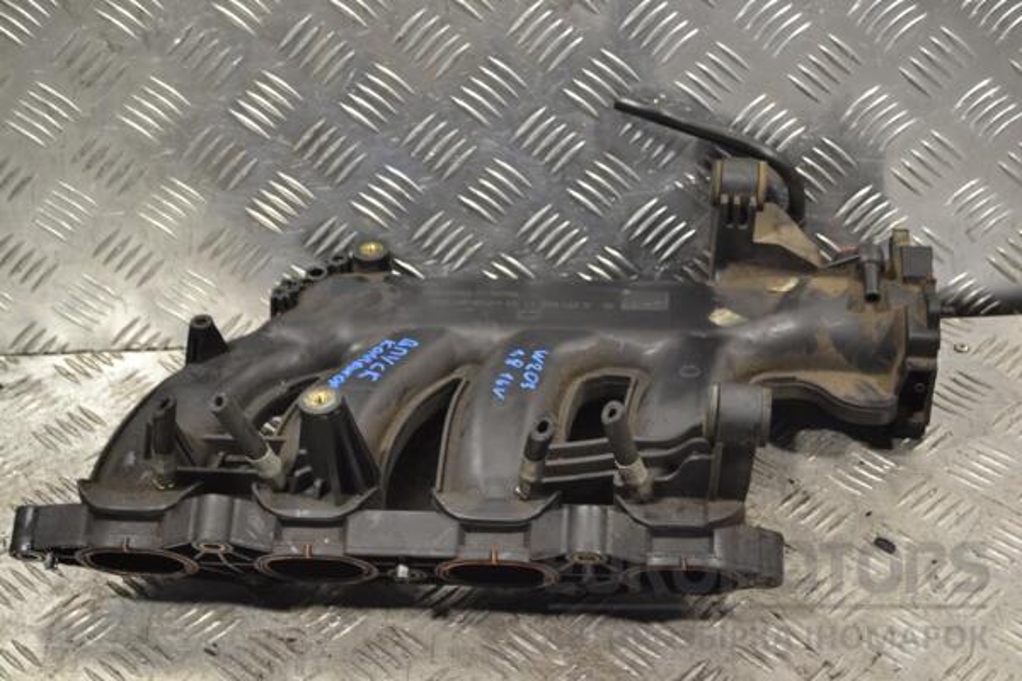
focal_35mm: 63
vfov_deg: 21.6
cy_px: 340
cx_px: 511
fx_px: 1788
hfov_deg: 31.9
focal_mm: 42
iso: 560
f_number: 5.3
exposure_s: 1/60
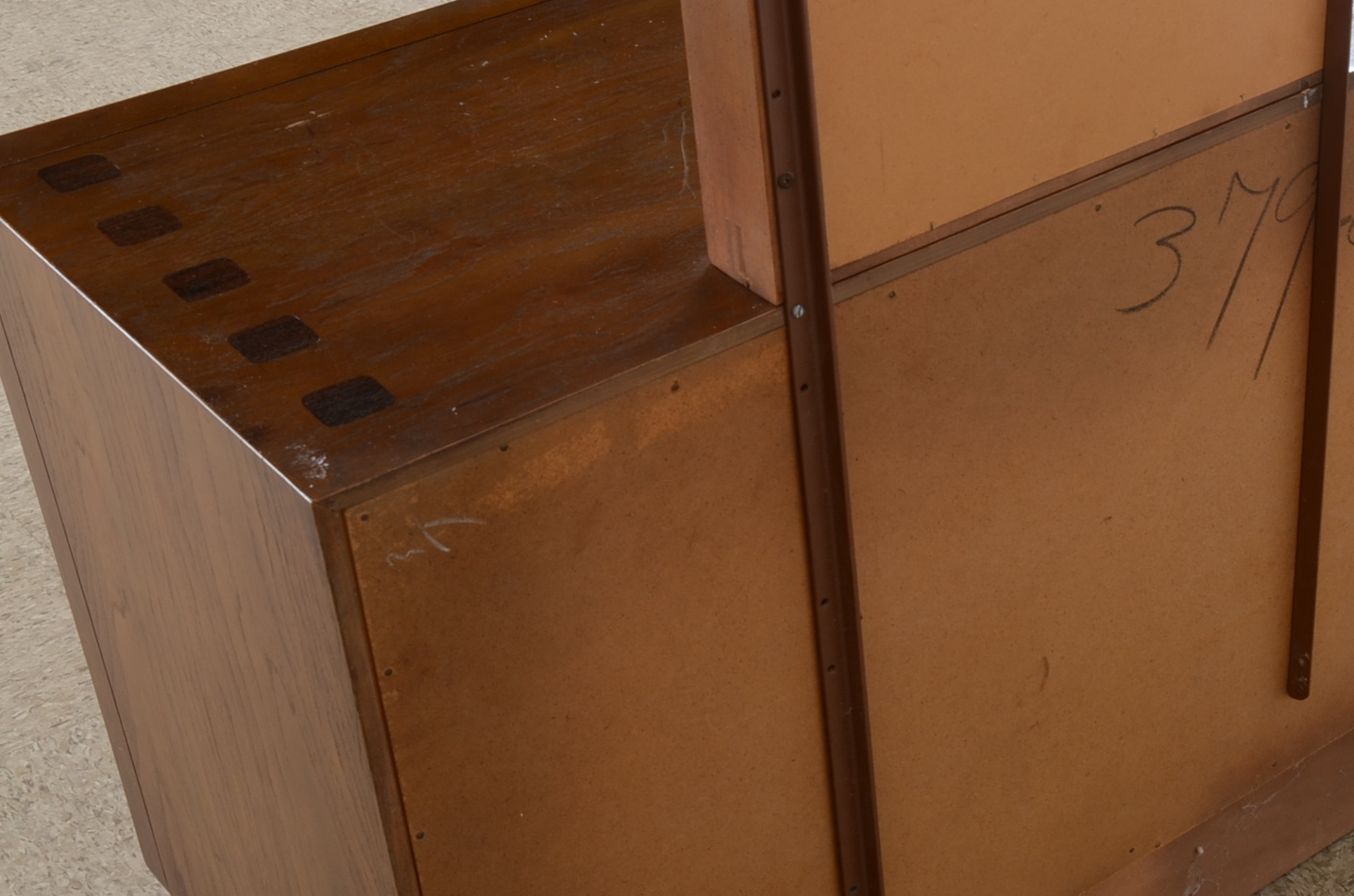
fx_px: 2515
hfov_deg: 29.2
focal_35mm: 67
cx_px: 1146
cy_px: 481
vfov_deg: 20.2
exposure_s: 1/160
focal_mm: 26
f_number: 11
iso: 125
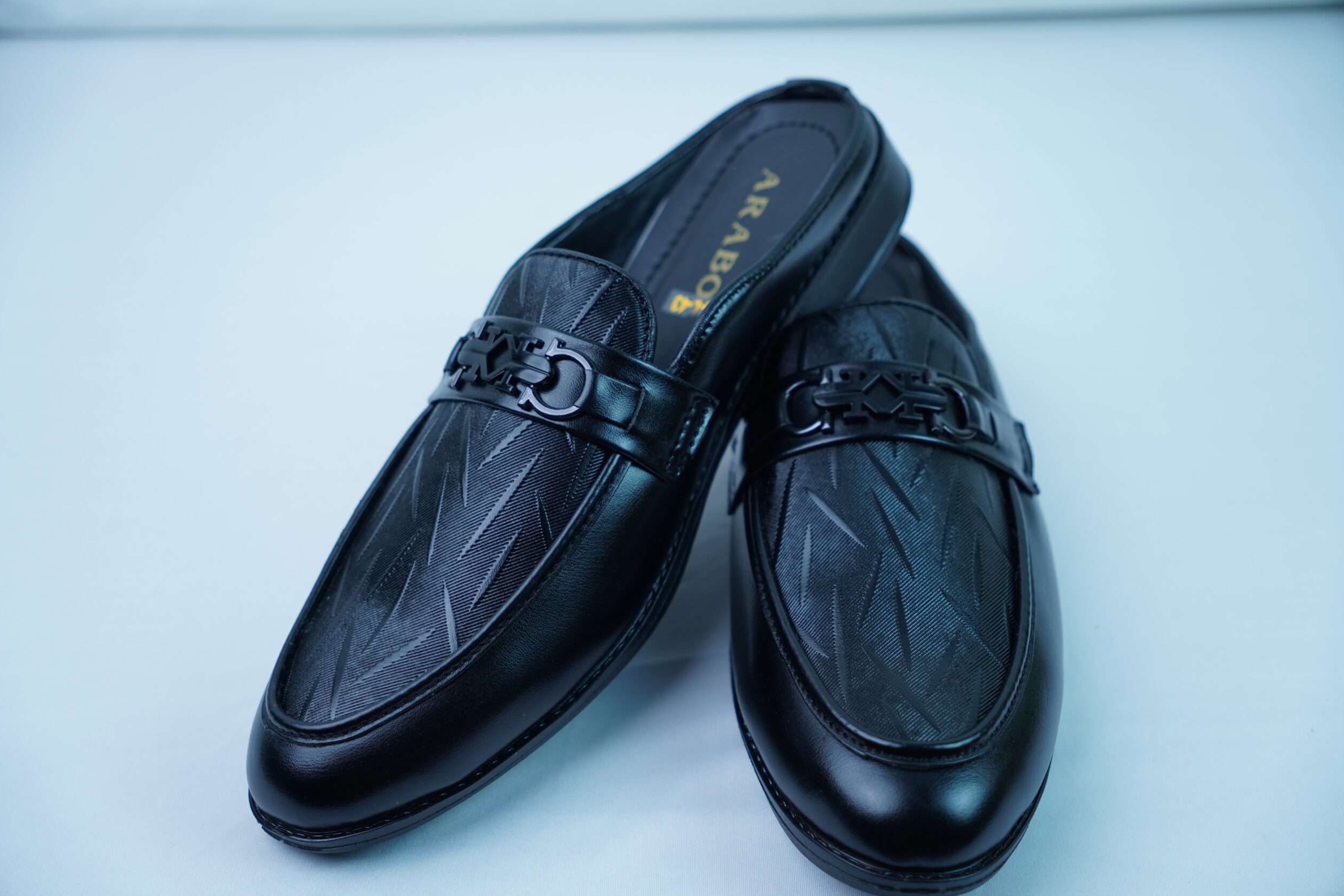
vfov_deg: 29.0
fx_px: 1735
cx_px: 668
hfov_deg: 42.4
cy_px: 456
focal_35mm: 46
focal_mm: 30.3
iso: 100
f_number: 2.8
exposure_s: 1/100
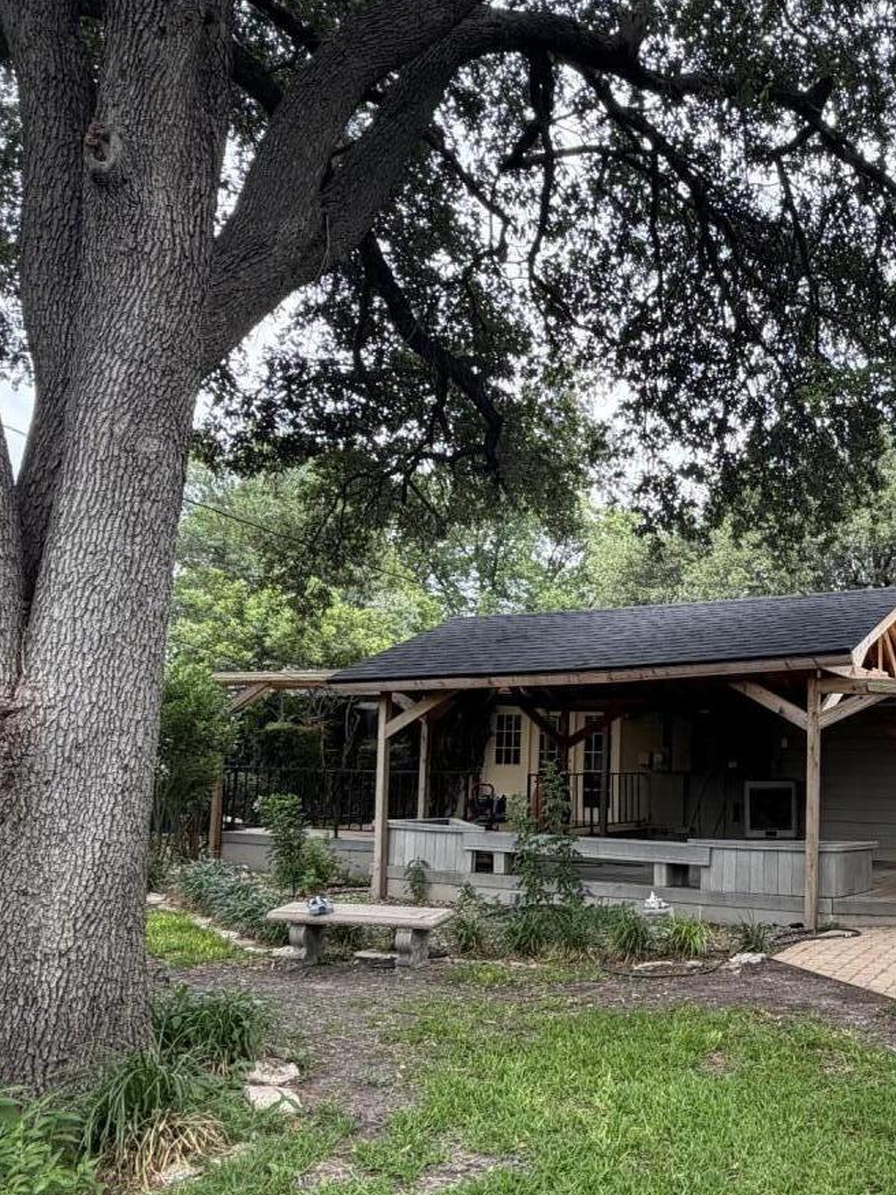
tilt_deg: +3.6
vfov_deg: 56.5
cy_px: 702
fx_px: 1105
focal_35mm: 32
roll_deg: -1.9
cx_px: 712
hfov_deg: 42.3
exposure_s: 1/243
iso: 40
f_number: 2.2
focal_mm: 2.22
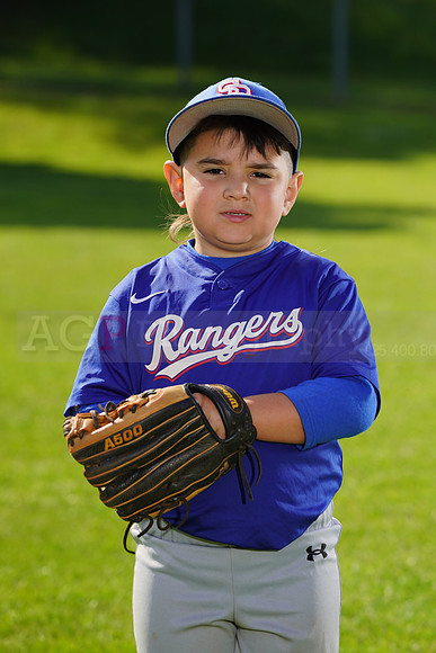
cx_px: 218
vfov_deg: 8.8
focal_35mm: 235
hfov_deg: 5.9
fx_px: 4266
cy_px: 326
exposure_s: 1/250
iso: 100
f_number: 9
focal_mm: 235
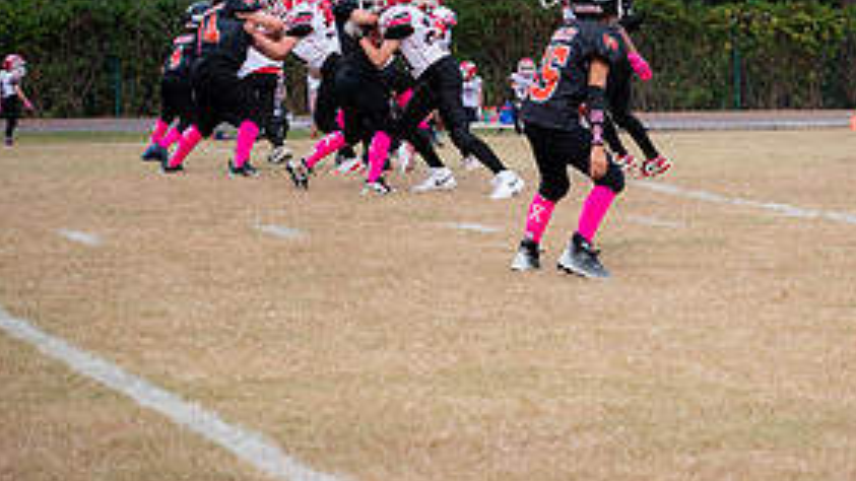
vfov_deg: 8.0
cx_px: 707
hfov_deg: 14.1
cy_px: 61
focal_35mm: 151
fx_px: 3427
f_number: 4
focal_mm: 70
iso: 1250
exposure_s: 1/640
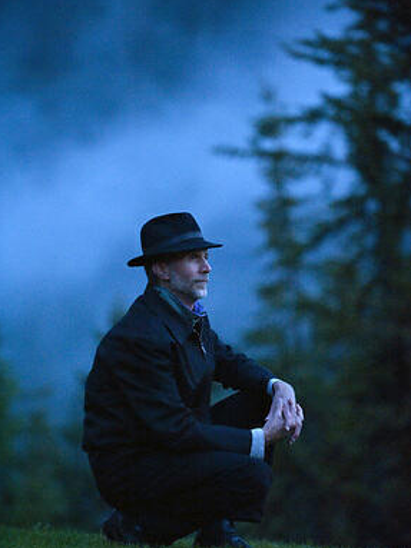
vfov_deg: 12.1
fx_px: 2598
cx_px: 205
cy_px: 295
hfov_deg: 9.0
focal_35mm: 164
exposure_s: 1/125
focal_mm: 150
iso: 3200
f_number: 2.8
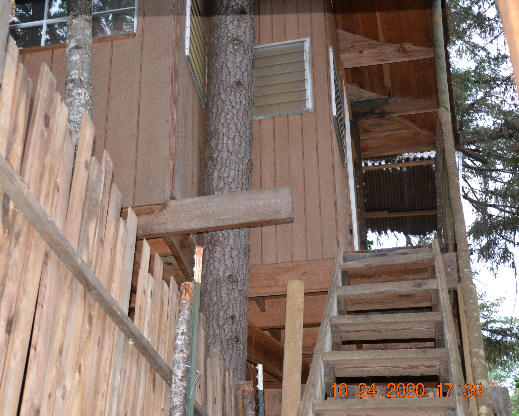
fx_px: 845
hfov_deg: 34.1
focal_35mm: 55
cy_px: 211
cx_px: 226
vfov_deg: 27.6
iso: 1600
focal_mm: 32
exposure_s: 1/60
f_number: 4.2
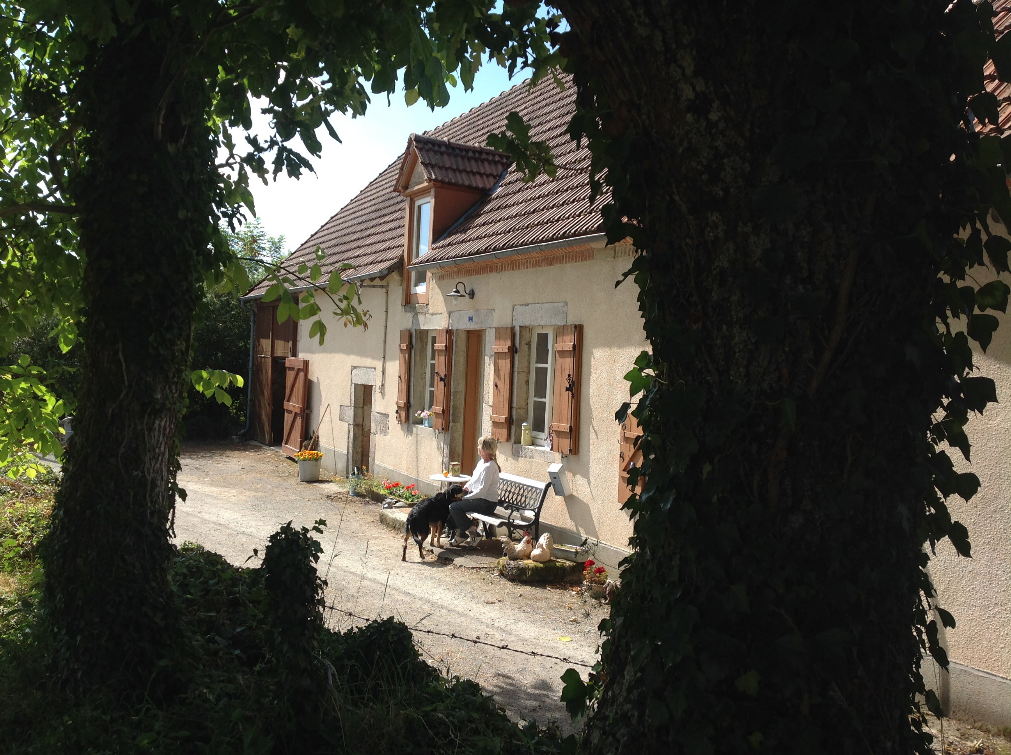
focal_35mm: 35
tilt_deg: +1.3
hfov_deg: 52.7
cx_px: 506
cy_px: 378
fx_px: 1021
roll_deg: -2.9
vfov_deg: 40.6
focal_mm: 4.28
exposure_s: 1/1008
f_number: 2.4
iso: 50
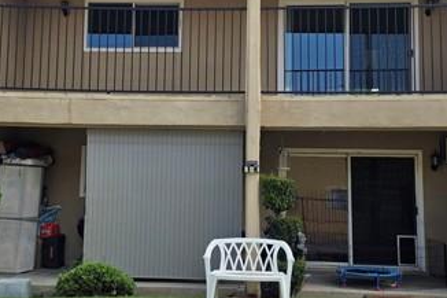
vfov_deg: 28.6
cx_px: 215
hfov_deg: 41.9
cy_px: 135
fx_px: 583
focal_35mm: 47
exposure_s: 1/7061
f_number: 1.7
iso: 80
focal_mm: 6.25
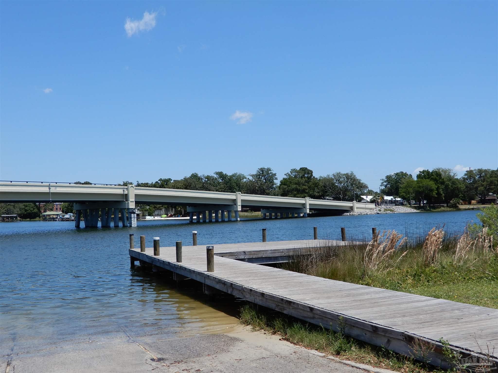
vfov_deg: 37.7
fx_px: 547
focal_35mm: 38
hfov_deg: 49.0
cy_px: 186
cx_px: 249
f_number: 4
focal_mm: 6.8
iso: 80
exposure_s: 1/800
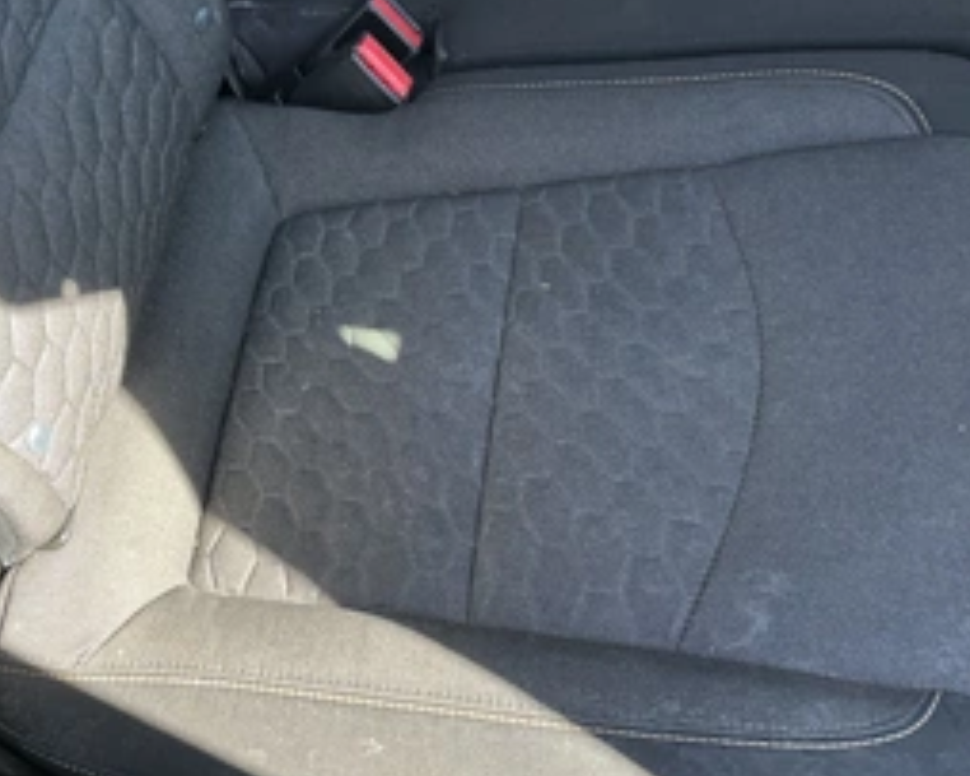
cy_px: 451
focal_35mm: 43
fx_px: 1234
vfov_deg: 34.8
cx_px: 412
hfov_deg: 42.8
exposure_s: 1/122
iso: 40
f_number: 1.8
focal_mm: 3
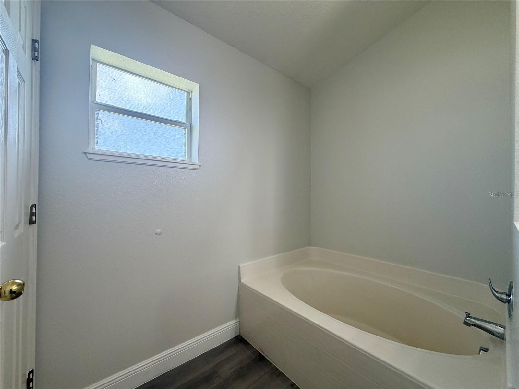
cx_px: 260
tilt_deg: +0.6
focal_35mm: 14
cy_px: 194
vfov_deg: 85.7
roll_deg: -0.4
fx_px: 210
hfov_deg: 102.1
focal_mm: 2.22
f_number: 2.2
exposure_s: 1/120
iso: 100
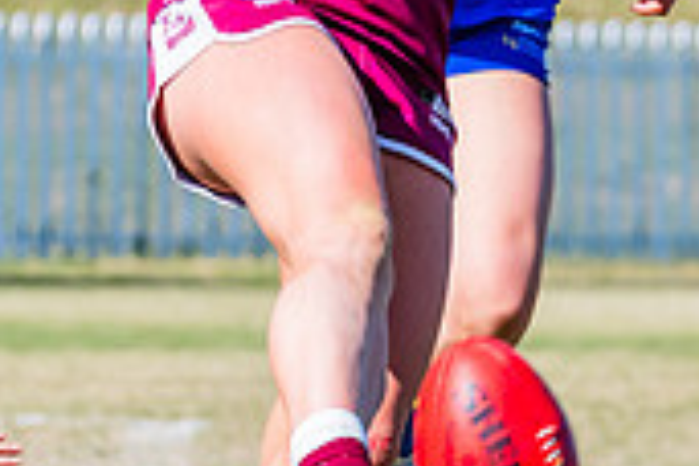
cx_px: 408
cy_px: 113
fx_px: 22755
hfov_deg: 1.8
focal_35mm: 1172
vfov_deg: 1.2
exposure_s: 1/1600
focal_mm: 240
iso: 800
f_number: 9
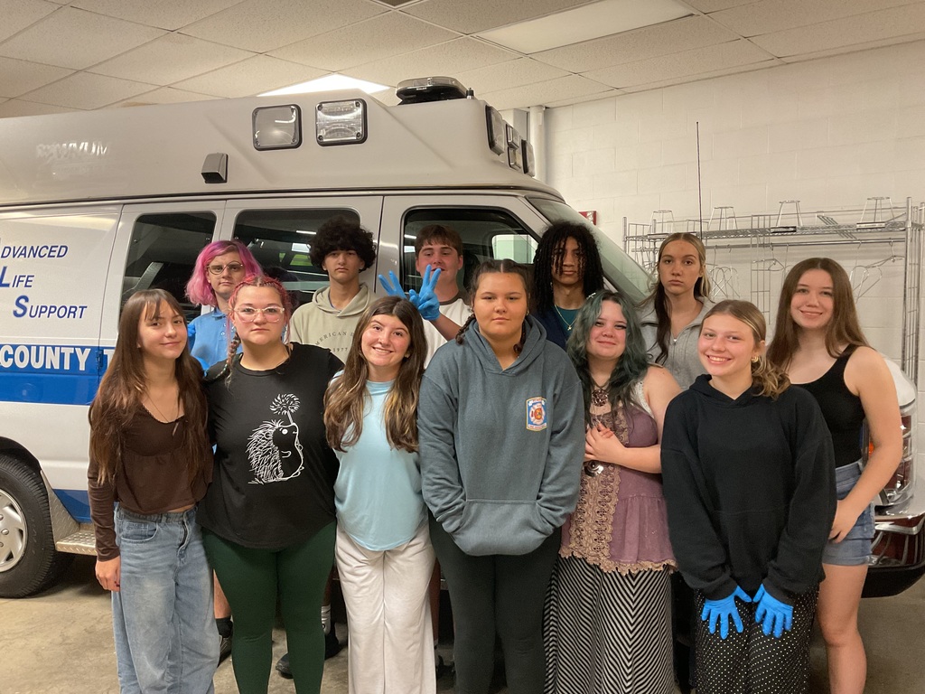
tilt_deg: -5.3
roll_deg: +1.6
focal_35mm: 29
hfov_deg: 61.7
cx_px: 462
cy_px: 347
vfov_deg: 48.2
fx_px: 775
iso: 200
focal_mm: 3
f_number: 1.8
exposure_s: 1/60
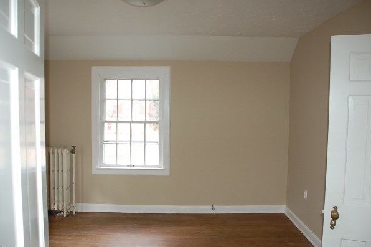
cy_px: 123
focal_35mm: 29
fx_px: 299
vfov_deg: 44.9
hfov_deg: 63.7
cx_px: 186
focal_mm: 18
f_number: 3.5
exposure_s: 1/60
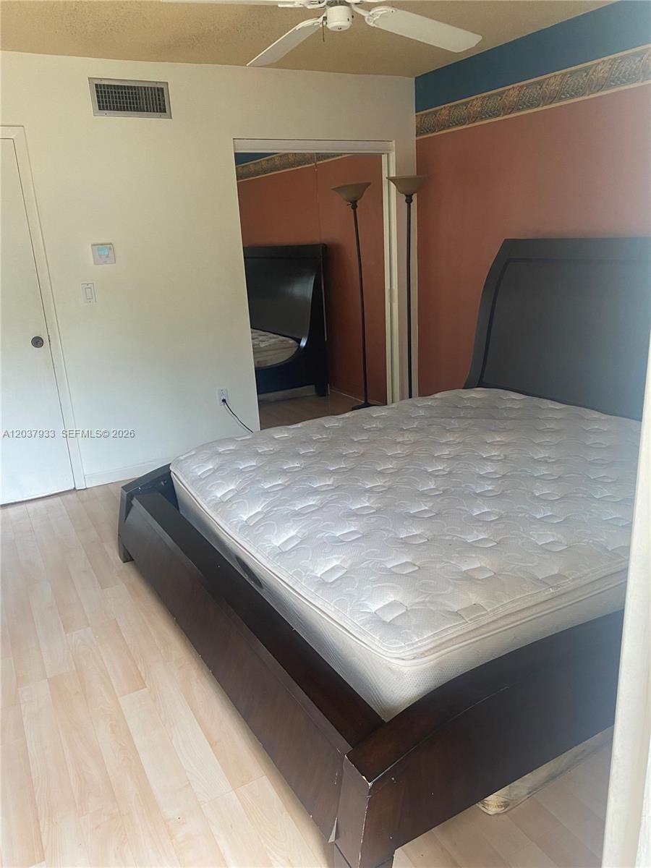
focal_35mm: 26
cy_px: 434
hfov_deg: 53.1
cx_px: 326
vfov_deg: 67.3
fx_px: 652
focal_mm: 4.25
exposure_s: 1/82
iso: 125
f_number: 1.8
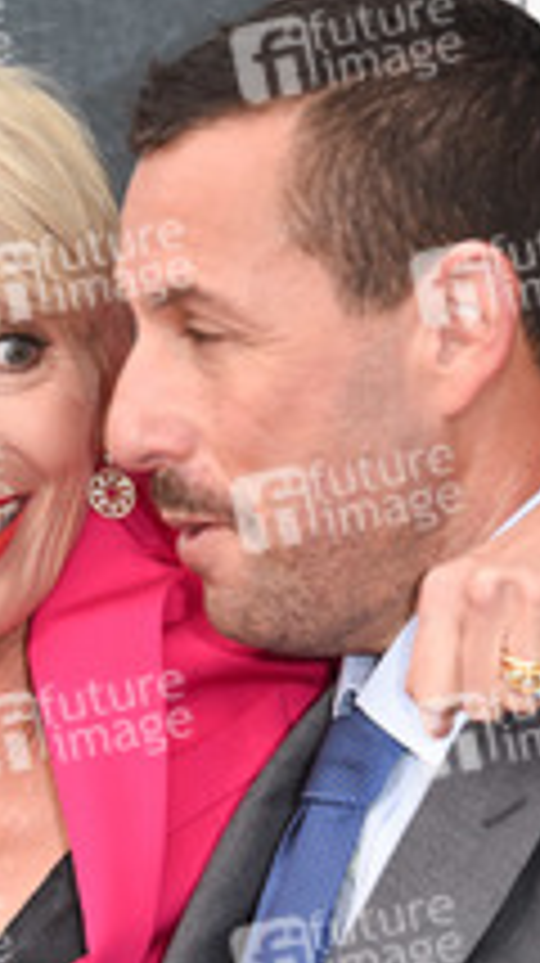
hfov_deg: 4.2
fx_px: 7323
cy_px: 612
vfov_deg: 7.5
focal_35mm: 287
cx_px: -45
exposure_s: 1/250
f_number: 6.3
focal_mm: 130
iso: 400
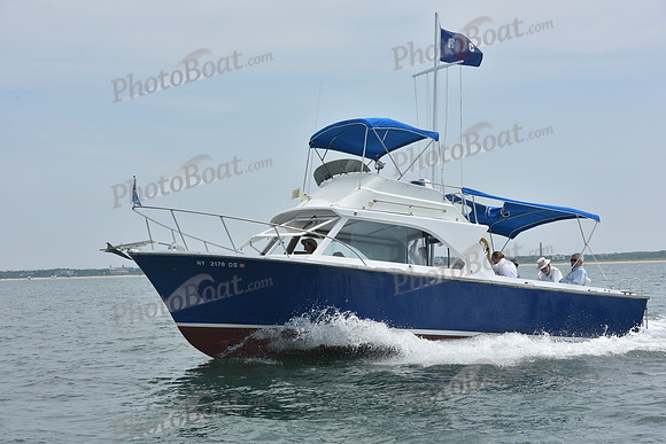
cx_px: 333
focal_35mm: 70
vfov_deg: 19.5
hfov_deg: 28.8
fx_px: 1295
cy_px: 222
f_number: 9
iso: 250
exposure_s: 1/1000
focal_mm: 70
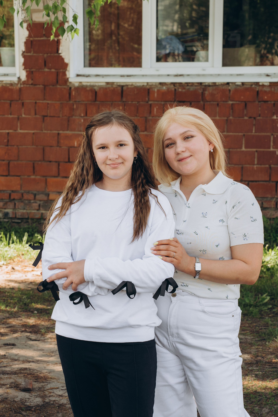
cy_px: 208
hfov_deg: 14.7
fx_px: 1077
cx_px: 139
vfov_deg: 21.9
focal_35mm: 93
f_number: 6.3
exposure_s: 1/250
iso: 500
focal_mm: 62
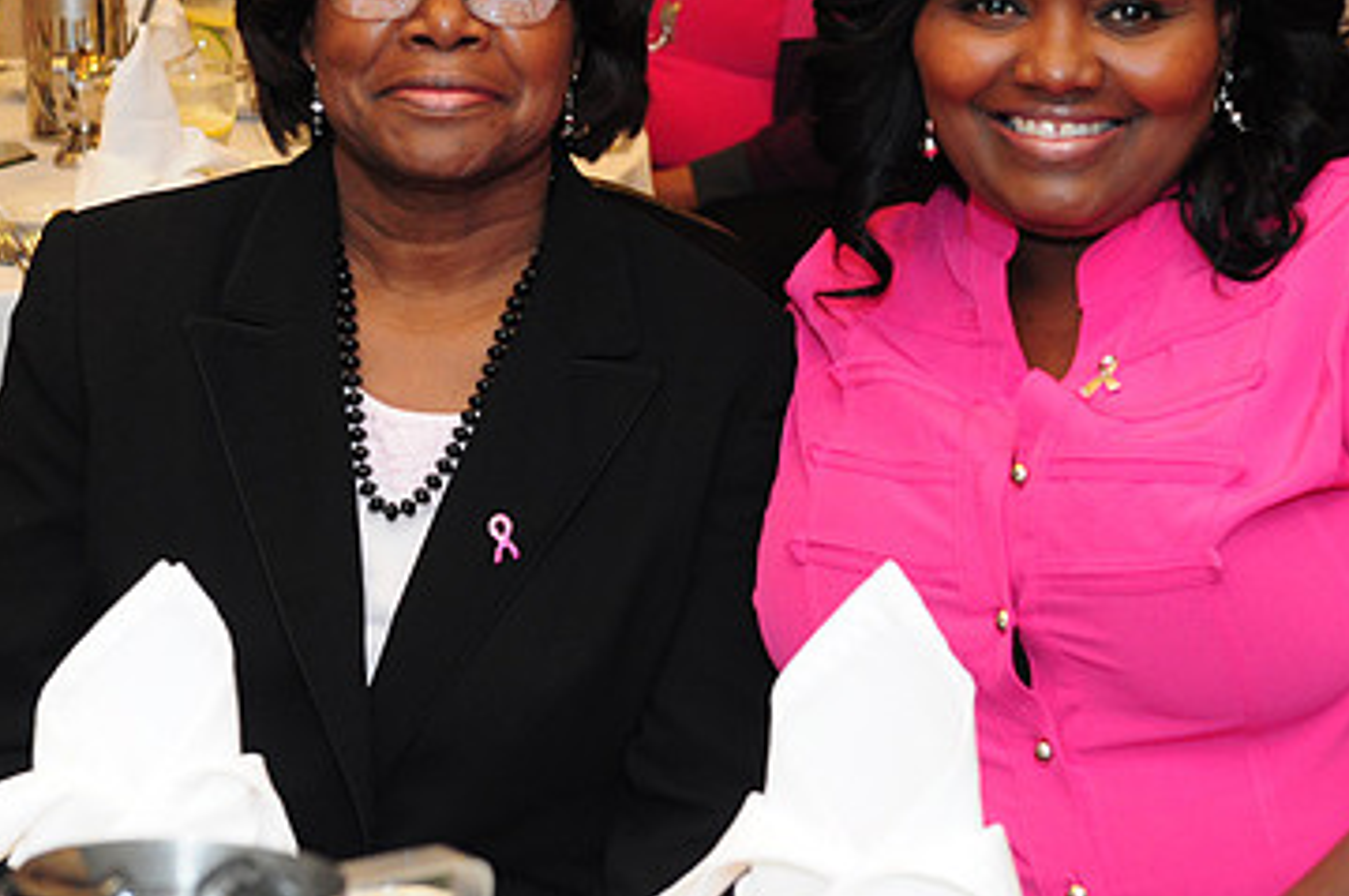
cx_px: 772
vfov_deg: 11.8
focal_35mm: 116
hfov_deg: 17.7
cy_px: 238
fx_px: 4341
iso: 800
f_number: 4.5
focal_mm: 48
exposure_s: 1/60
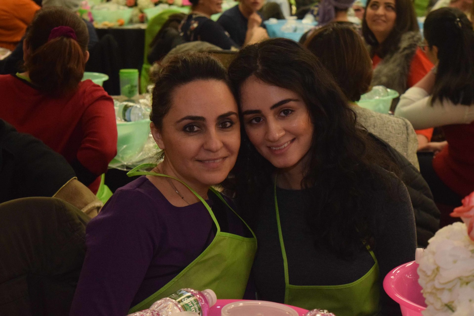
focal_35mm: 82
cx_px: 237
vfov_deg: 16.6
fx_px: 1086
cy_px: 158
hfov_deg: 24.6
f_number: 7.1
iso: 4000
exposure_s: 1/125
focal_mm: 55
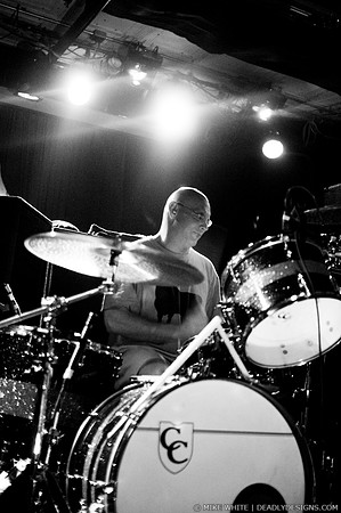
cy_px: 256
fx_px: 641
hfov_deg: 29.8
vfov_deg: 43.6
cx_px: 170
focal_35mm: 45
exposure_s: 1/50
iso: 1000
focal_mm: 30
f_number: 1.8
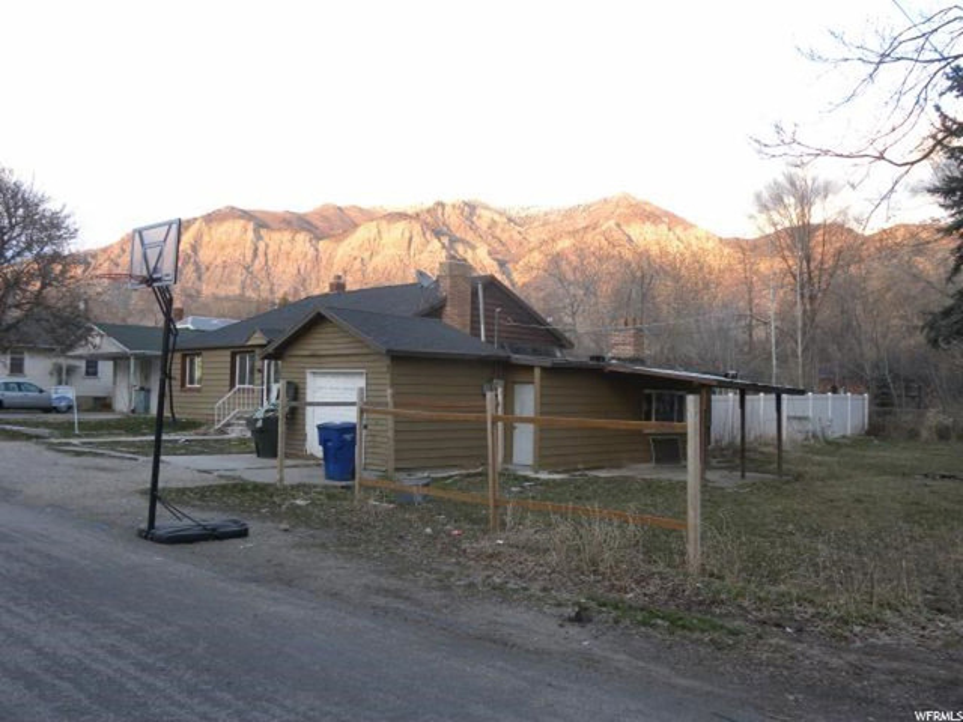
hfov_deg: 55.4
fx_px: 918
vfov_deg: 42.9
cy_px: 361
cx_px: 482
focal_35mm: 33
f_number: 2.8
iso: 169
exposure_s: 1/71.6
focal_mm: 5.9
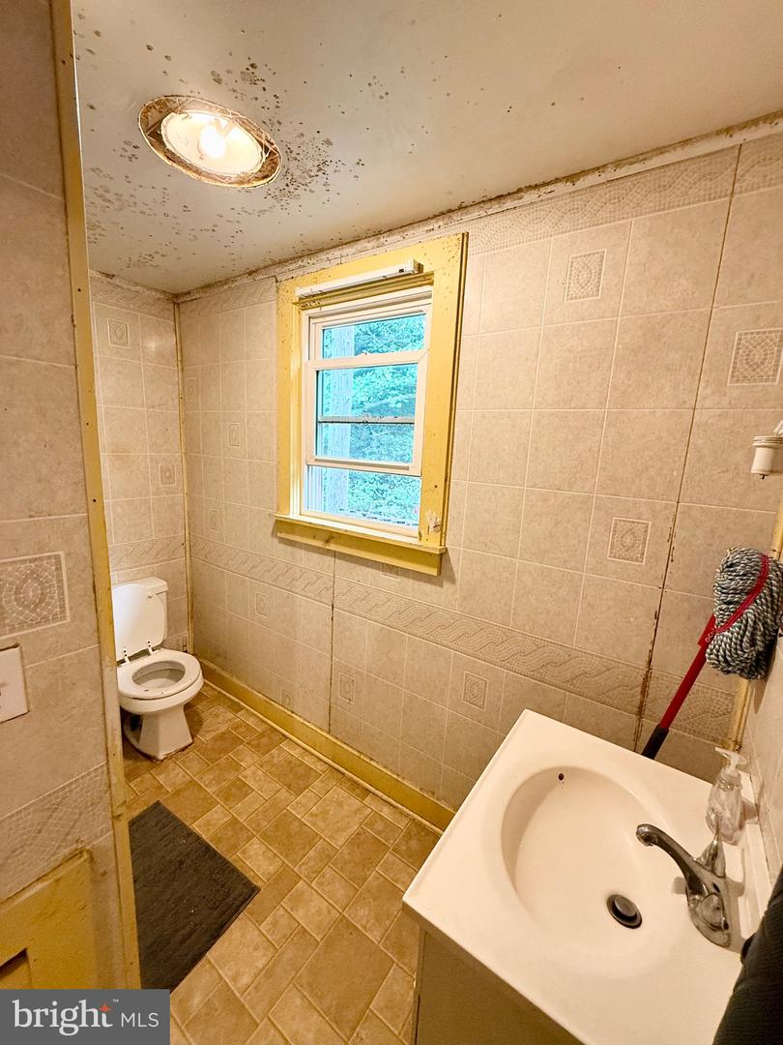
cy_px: 522
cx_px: 392
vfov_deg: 102.1
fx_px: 422
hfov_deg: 85.7
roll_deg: -3.0
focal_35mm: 14
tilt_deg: -10.1
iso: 320
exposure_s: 1/60
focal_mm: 2.22
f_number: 2.2
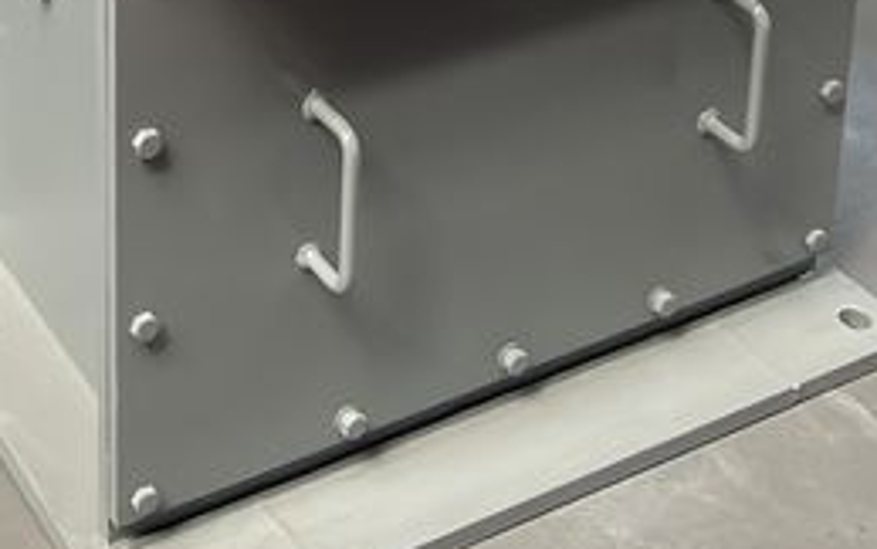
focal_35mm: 82
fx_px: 1960
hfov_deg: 24.7
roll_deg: +0.1
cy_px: -515
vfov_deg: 13.8
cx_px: 142
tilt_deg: -14.6
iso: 50
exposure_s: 1/80
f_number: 2.2
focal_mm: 2.22
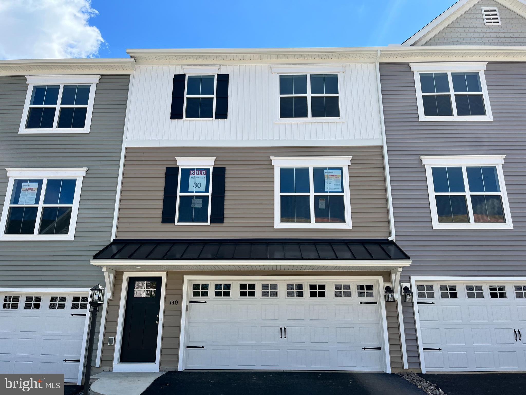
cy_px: 198
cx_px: 263
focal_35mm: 26
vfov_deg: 53.1
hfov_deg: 67.3
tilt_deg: +17.3
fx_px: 395
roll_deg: -0.3
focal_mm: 5.1
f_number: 1.6
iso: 50
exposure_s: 1/2571
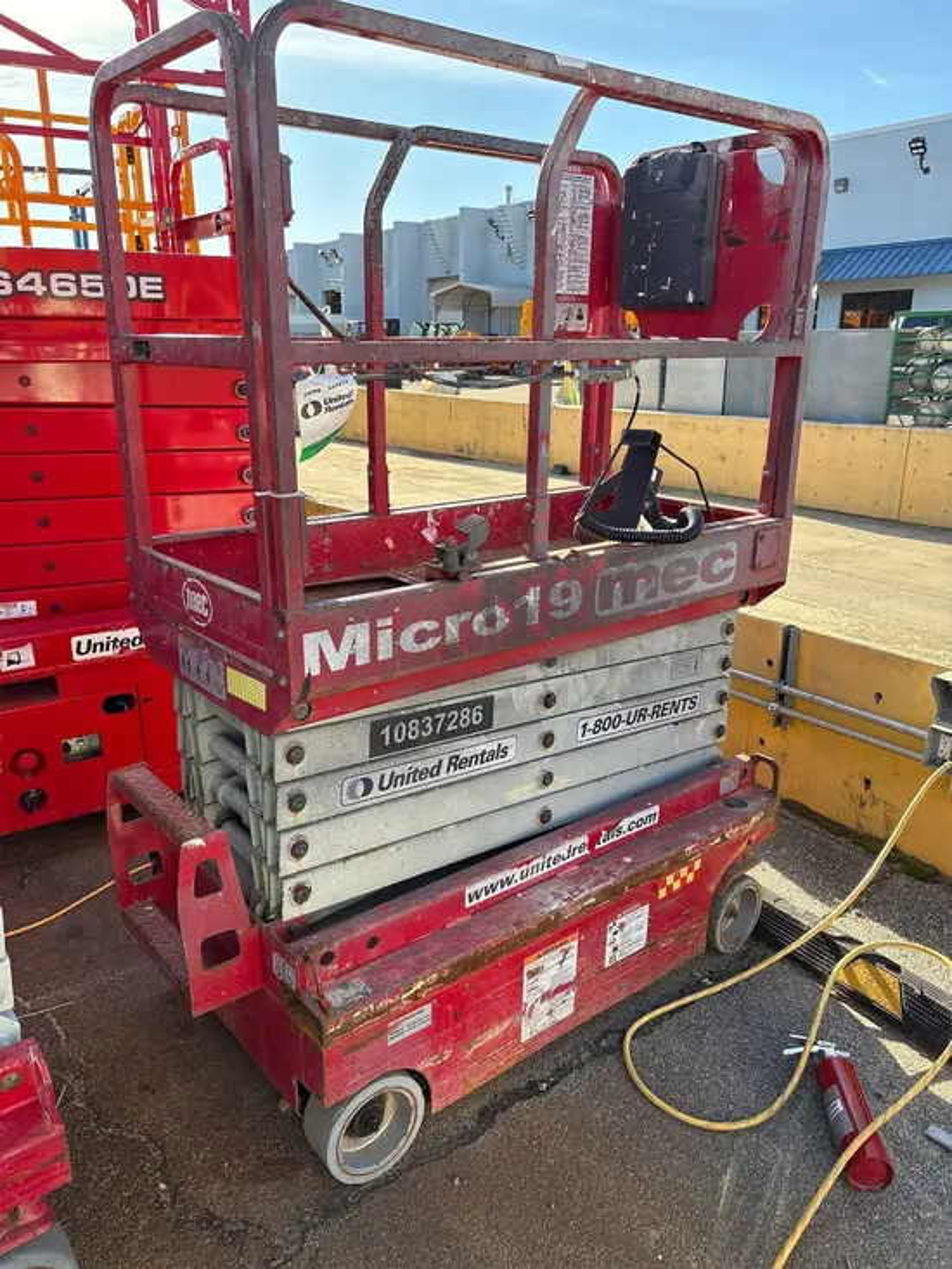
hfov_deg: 53.1
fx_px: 953
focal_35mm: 26
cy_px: 634
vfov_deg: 67.3
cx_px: 476
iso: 50
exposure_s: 1/716
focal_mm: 5.96
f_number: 1.6
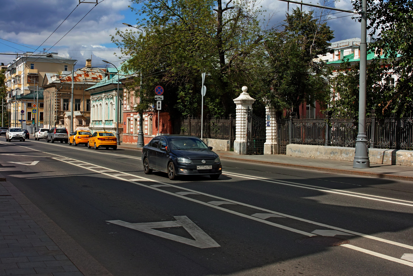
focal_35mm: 52
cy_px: 138
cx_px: 206
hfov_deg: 37.9
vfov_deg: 25.8
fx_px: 602
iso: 100
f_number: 6.3
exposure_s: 1/500
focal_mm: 35
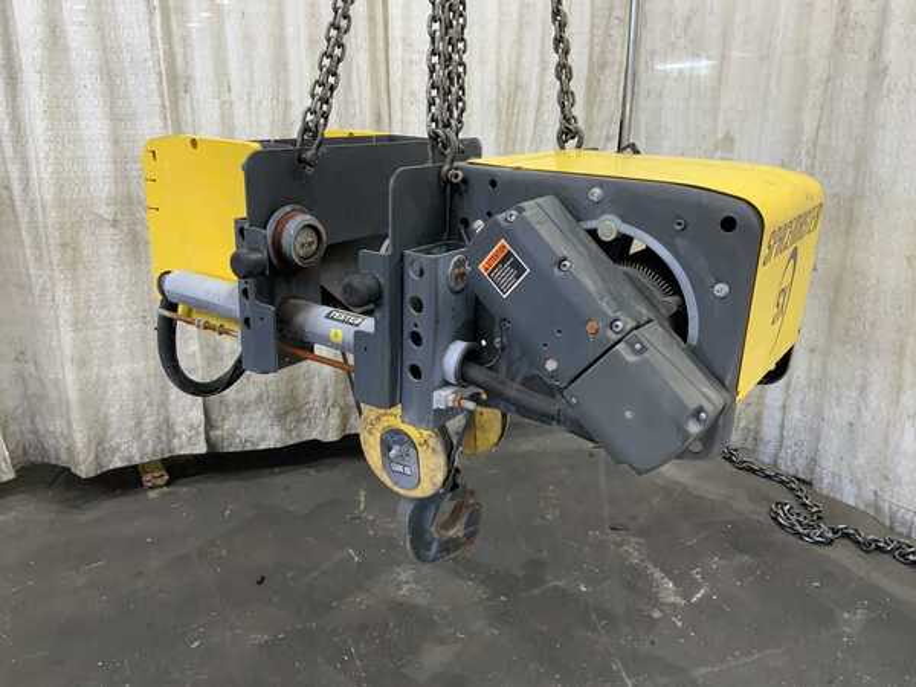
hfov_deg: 61.7
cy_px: 344
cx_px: 458
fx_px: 767
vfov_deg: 48.2
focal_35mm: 29
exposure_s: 1/60
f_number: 1.8
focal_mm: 3
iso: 125
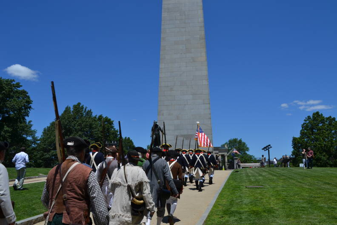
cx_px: 168
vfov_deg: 43.6
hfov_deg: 61.9
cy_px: 112
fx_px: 281
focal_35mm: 30
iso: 100
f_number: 8
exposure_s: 1/250
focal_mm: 20
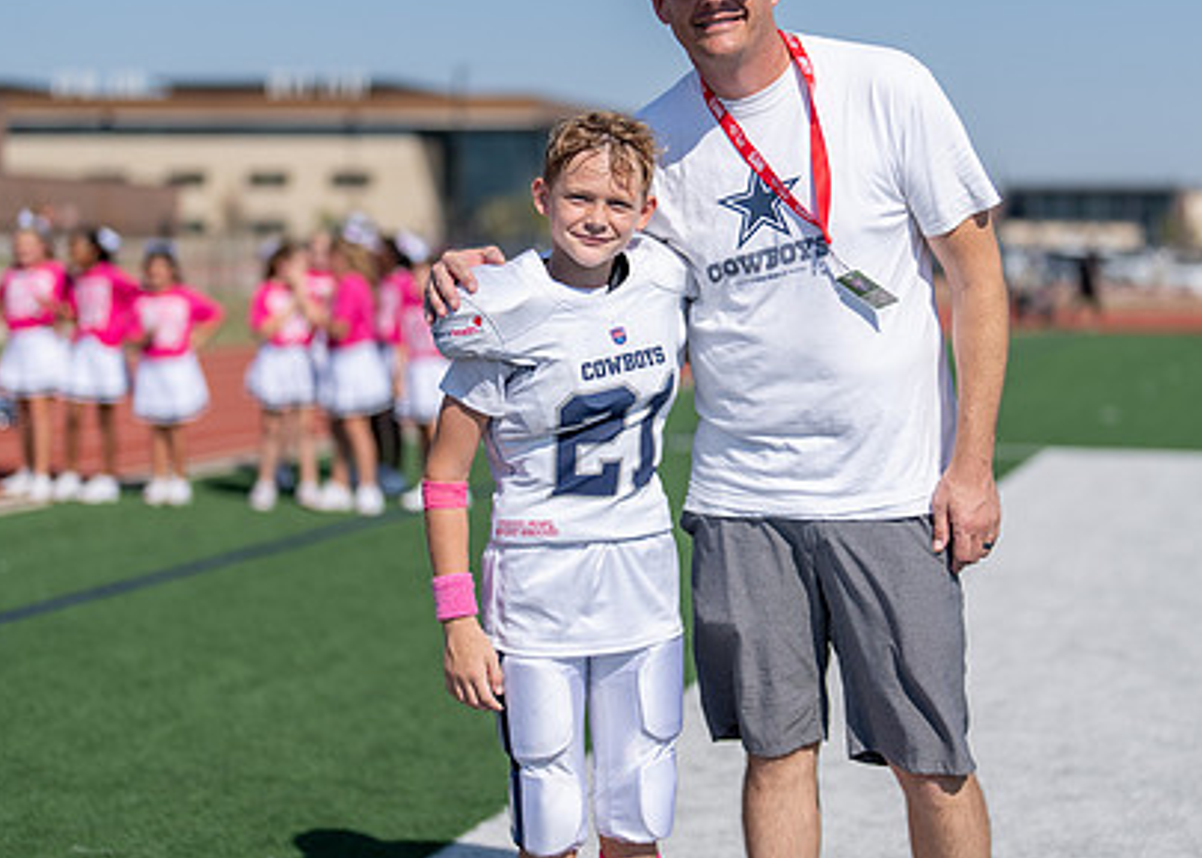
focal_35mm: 77
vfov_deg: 18.5
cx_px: 700
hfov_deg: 25.7
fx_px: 2628
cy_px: 335
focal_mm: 50
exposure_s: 1/16000
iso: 100
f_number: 1.2
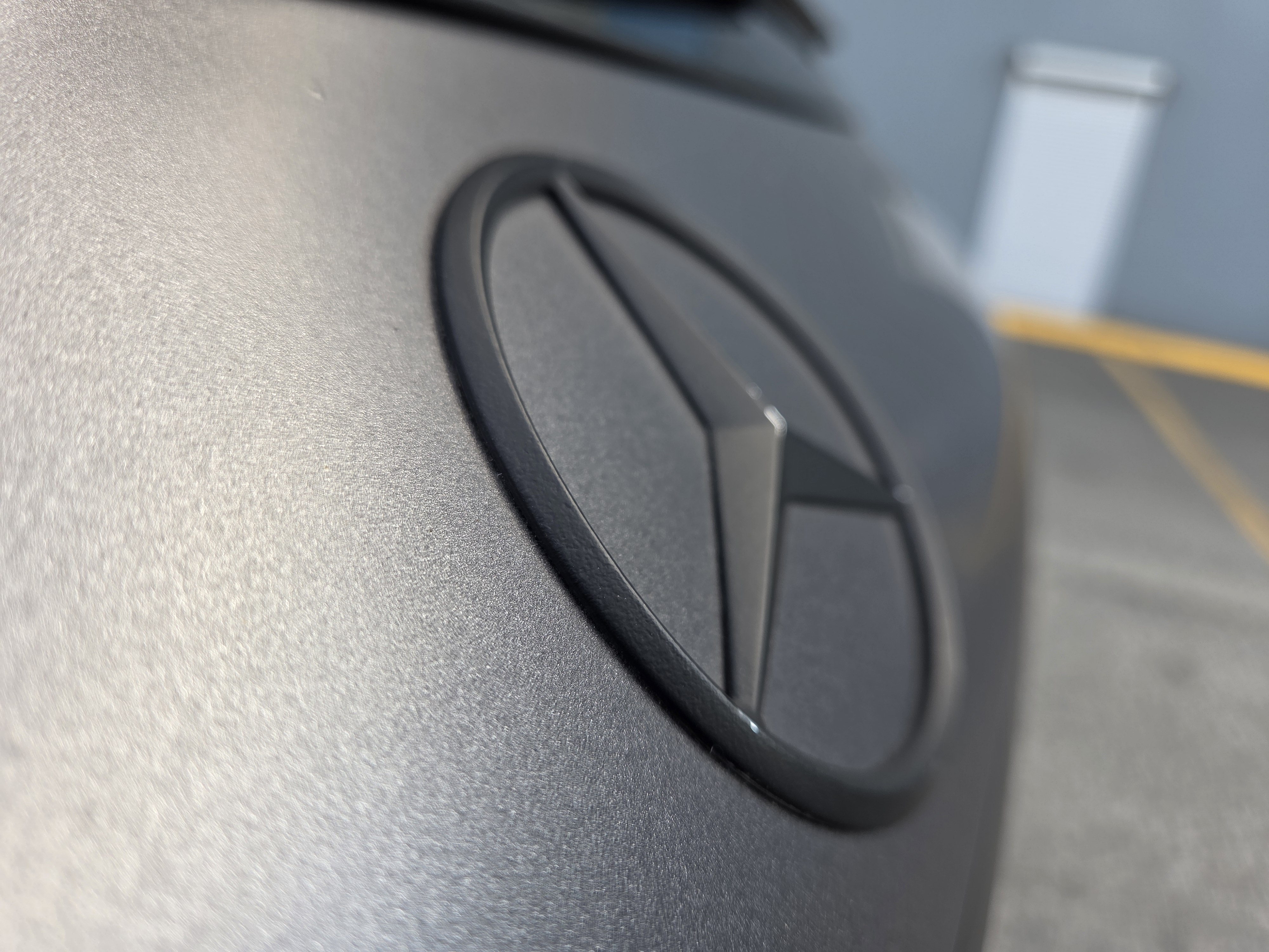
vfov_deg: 58.9
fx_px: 843
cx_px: 634
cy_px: 476
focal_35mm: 23
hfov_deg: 73.9
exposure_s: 1/180
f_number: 1.8
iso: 50
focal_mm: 5.4
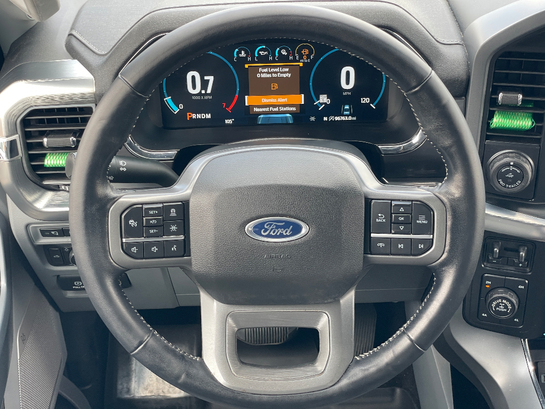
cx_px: 272
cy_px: 204
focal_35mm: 52
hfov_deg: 36.8
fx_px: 819
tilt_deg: -34.2
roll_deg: +2.4
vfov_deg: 28.0
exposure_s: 1/105
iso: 125
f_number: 2
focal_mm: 6
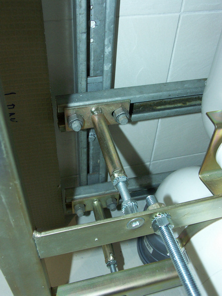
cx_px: 111
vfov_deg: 56.8
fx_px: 274
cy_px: 148
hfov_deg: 44.2
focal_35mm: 32
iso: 200
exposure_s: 1/50
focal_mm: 8.35
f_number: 4
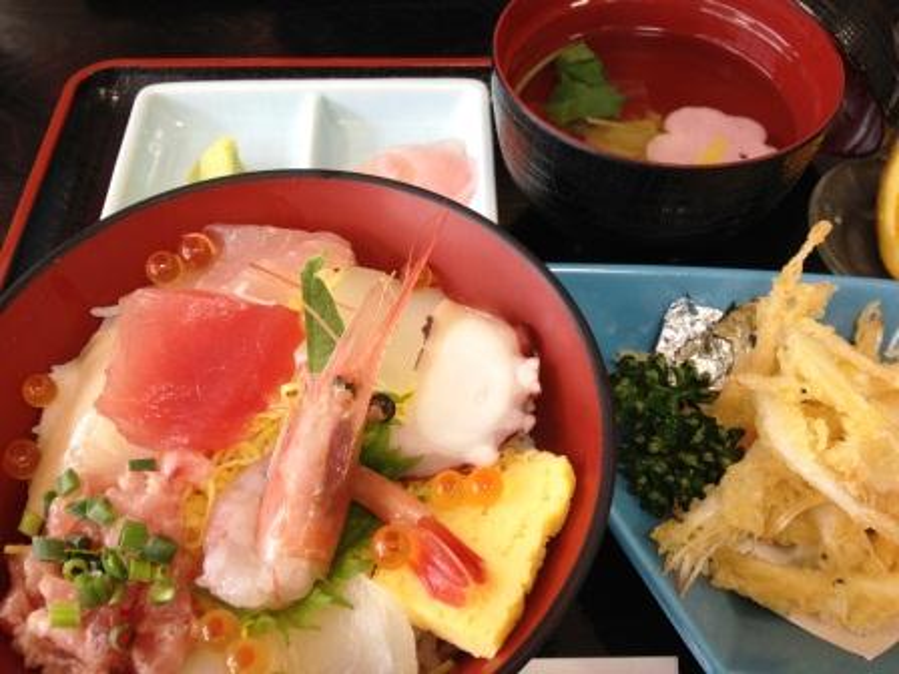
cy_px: 337
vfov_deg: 40.7
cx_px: 450
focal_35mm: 35
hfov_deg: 52.6
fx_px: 909
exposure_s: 1/20
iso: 80
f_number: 2.4
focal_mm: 4.28
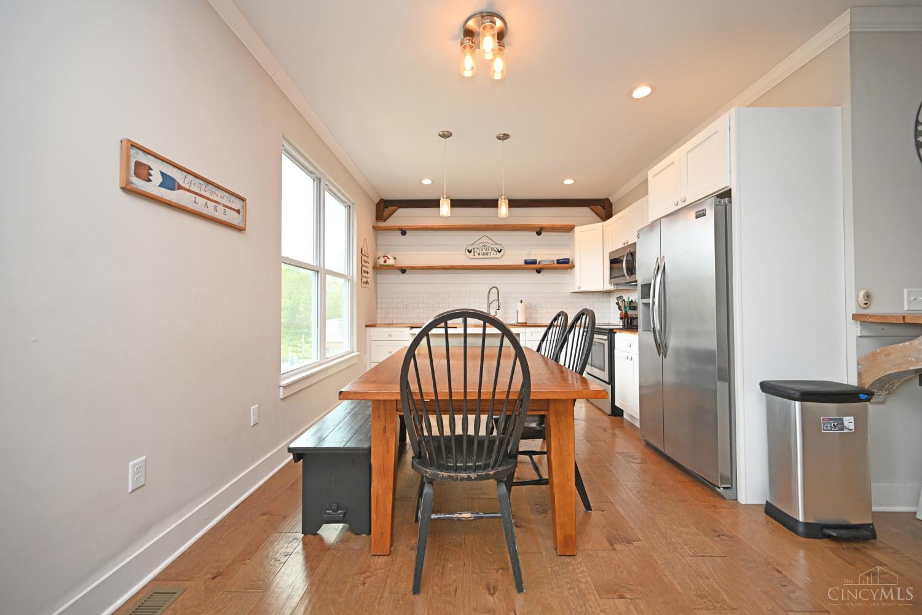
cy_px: 308
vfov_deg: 81.2
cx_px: 461
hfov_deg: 104.3
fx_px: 359
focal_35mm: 14
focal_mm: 14
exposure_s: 1/60
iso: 280
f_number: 4
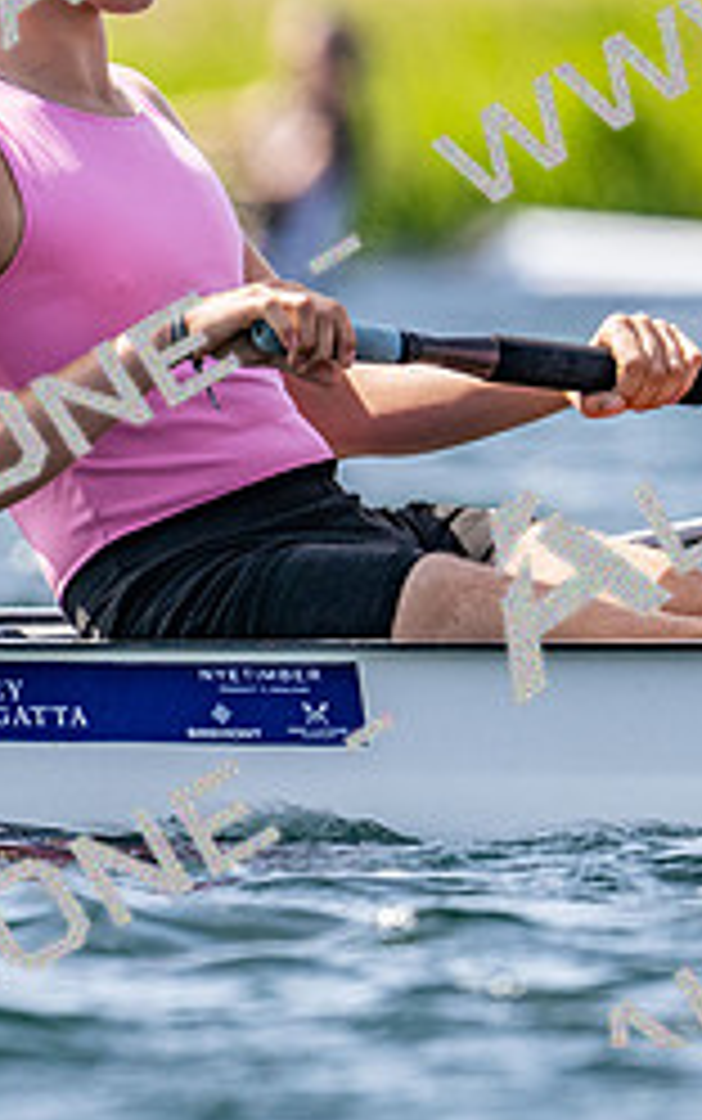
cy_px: 279
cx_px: 104
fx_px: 43453
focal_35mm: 1422
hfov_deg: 0.9
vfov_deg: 1.5
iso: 320
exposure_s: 1/2500
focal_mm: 400
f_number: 4.5
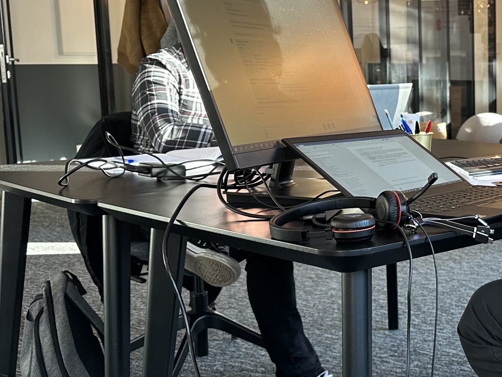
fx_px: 812
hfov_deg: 31.4
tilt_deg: -8.3
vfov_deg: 26.1
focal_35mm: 56
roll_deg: +0.3
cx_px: 520
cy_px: 177
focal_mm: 6.86
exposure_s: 1/100
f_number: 1.78
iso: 200
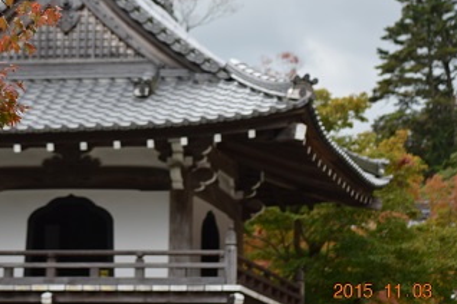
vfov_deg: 8.4
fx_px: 2069
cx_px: 152
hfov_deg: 12.6
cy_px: 96
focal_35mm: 163
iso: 100
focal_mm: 72
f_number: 5.6
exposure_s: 1/125
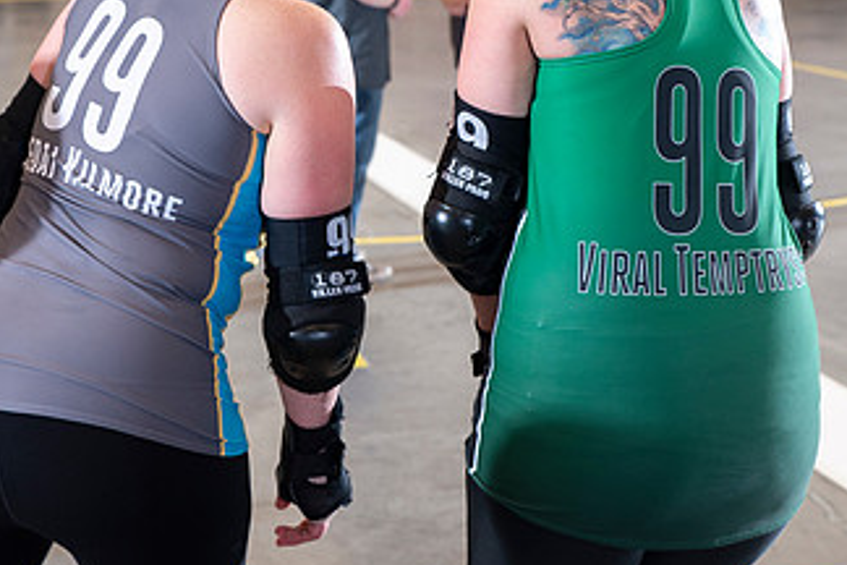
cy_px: 124
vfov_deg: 14.6
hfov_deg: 21.9
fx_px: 2188
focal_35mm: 93
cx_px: 358
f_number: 6.3
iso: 640
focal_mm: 52
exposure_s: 1/160
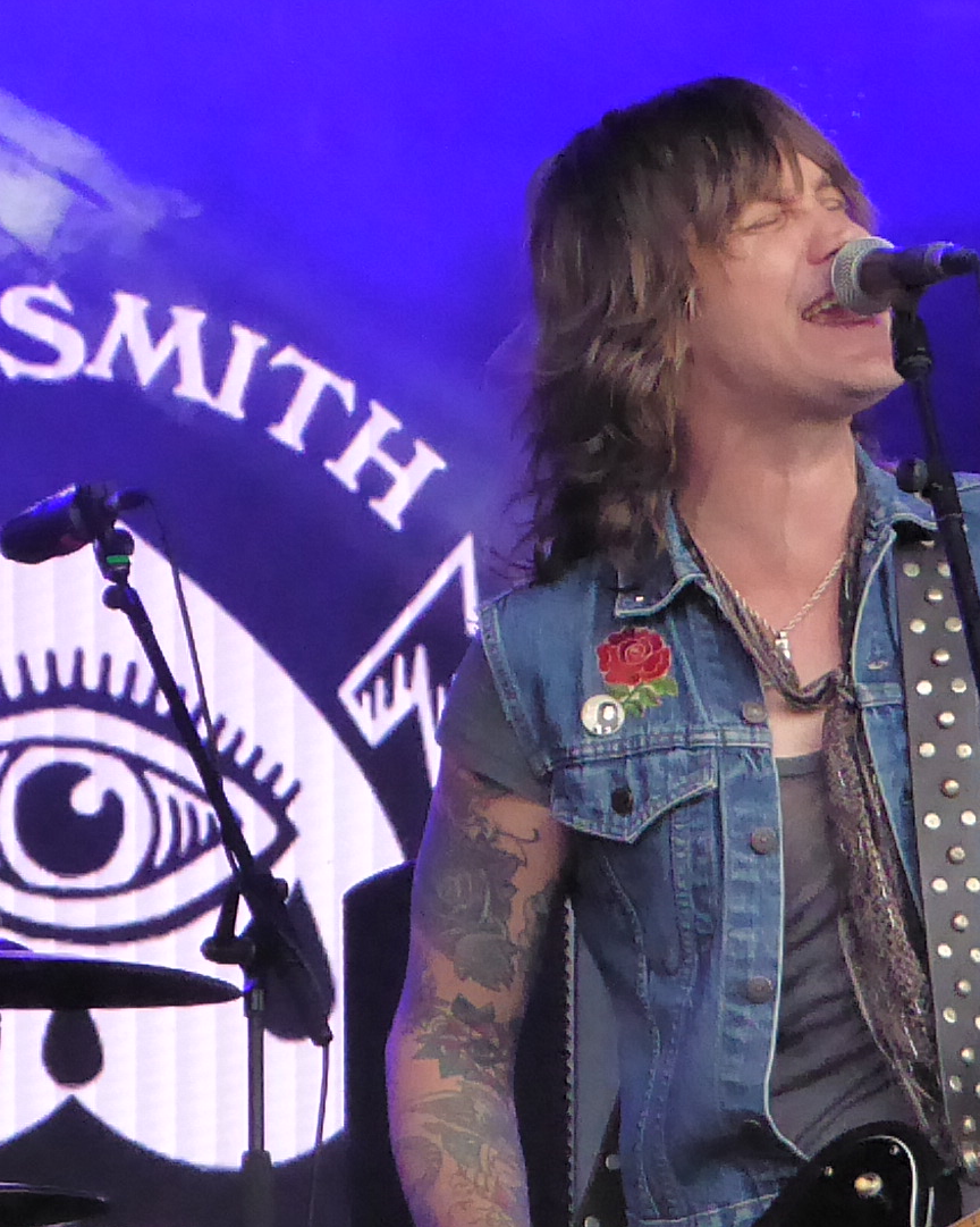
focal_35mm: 296
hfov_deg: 5.2
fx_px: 10738
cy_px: 850
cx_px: 690
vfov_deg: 6.5
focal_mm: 28.7
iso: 2500
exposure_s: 1/1600
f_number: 5.5
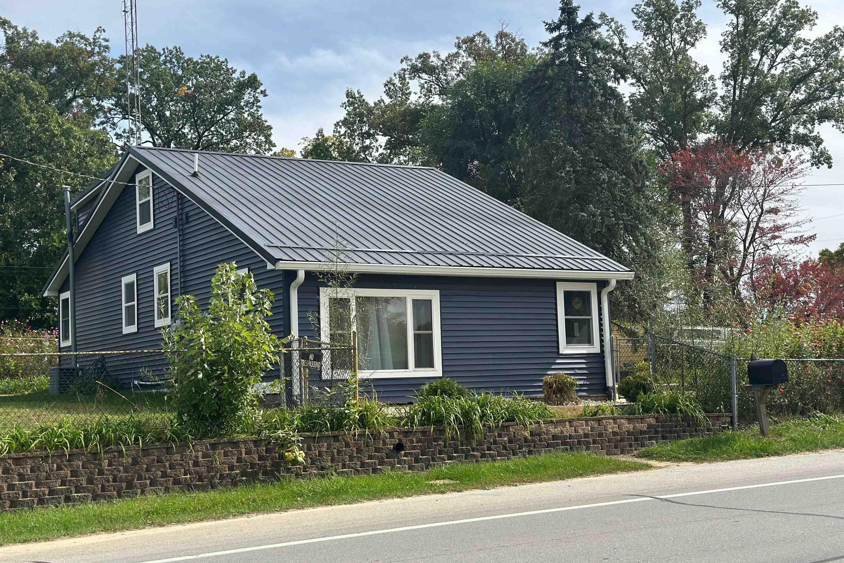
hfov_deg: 39.6
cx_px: 422
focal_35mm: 50
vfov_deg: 27.0
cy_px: 283
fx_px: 1172
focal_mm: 6.86
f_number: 1.78
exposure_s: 1/4184
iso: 100
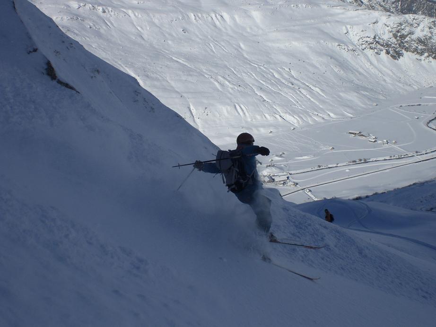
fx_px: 479
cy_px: 164
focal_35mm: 38
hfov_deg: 49.0
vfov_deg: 37.7
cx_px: 218
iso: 50
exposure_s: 1/1000
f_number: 4.4
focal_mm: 6.3
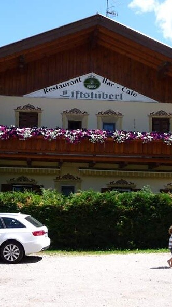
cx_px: 71
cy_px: 152
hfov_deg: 20.3
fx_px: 479
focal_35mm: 59
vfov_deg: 35.5
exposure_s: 1/400
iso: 100
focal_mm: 6.7
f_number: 3.9
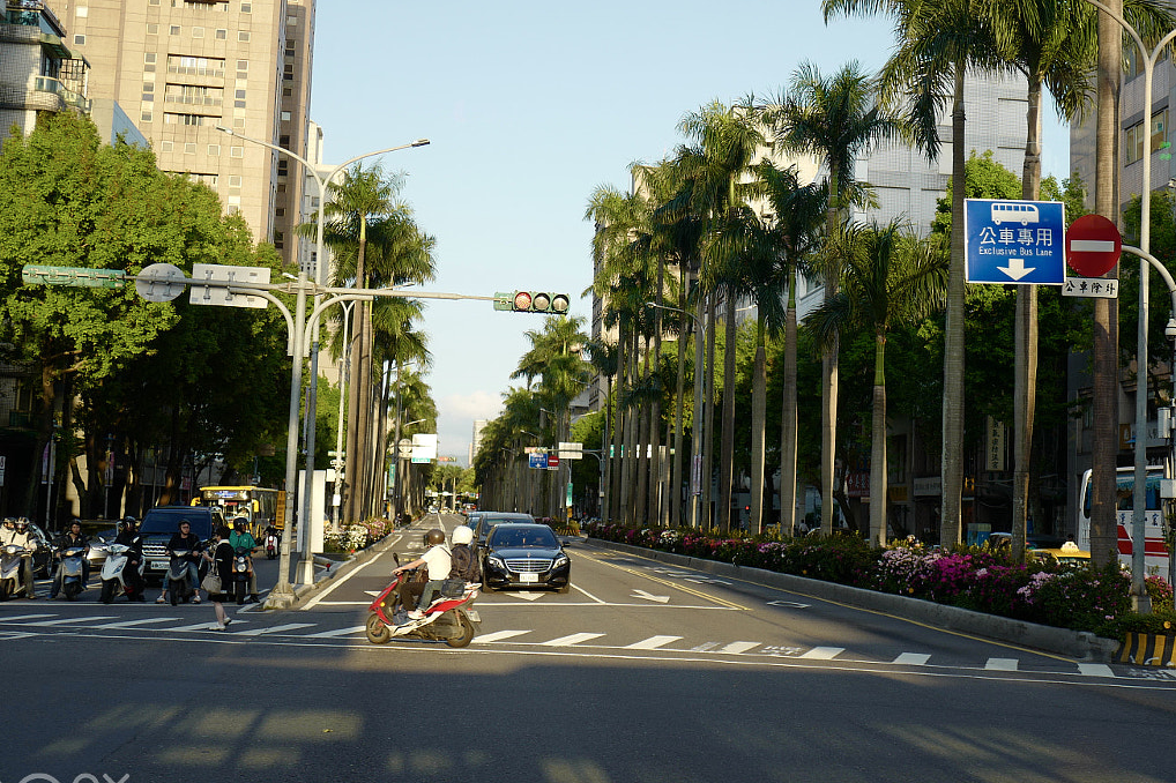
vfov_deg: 30.5
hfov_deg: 44.0
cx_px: 767
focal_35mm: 44
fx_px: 1437
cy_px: 336
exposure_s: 1/800
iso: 100
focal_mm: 28
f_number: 2
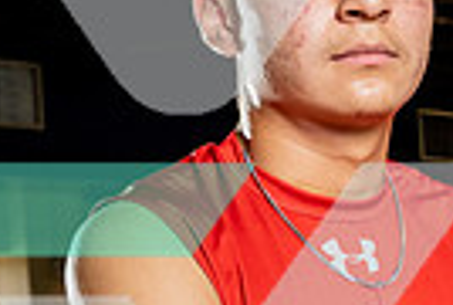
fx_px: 1904
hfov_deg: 12.6
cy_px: 344
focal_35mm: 151
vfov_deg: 9.0
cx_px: 764
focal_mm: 35
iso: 800
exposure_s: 1/250
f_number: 6.3
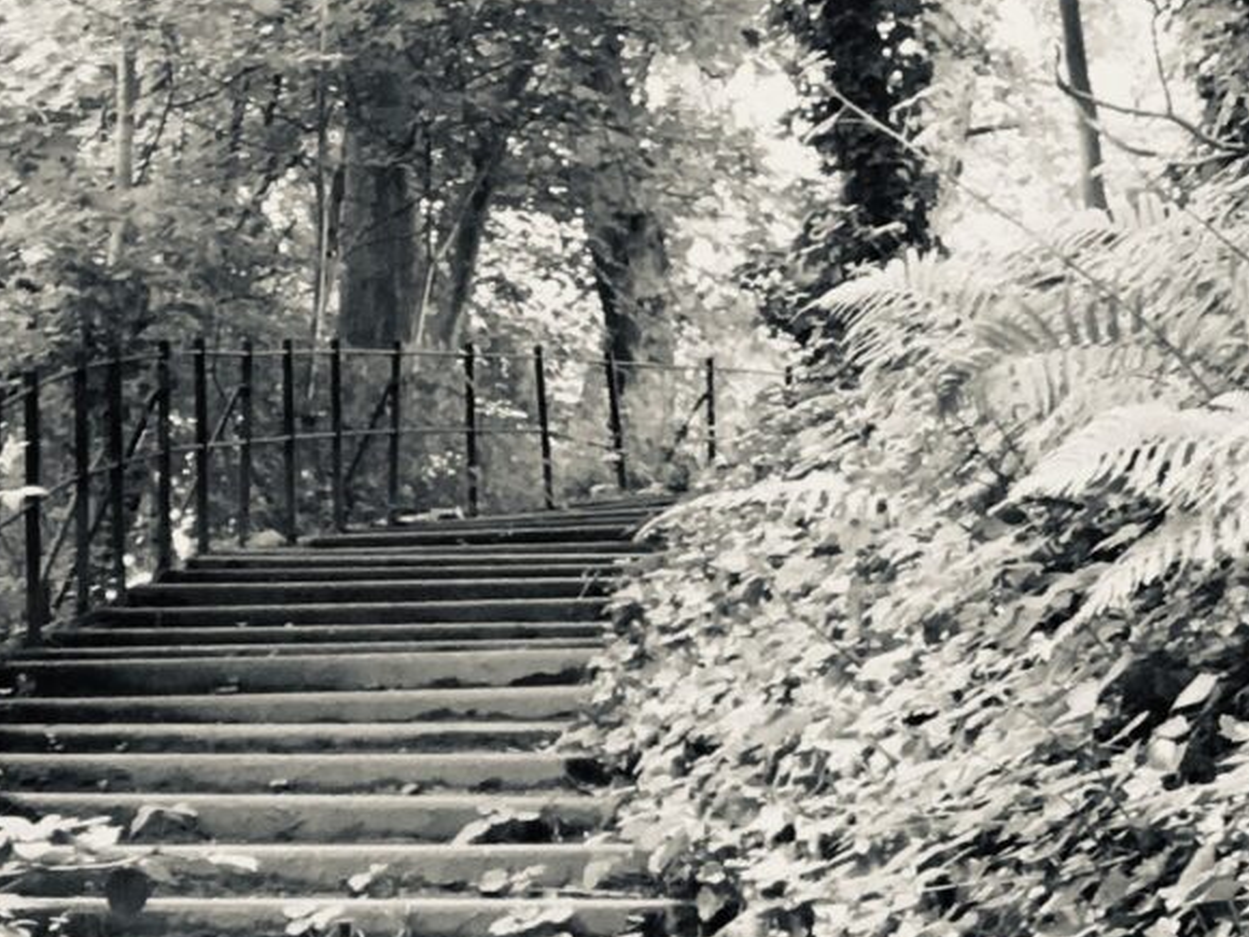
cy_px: 935
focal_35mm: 128
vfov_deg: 11.5
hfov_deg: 14.8
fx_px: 4618
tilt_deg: +6.1
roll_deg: -2.4
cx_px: -301
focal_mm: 4.15
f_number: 2.2
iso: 125
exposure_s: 1/33
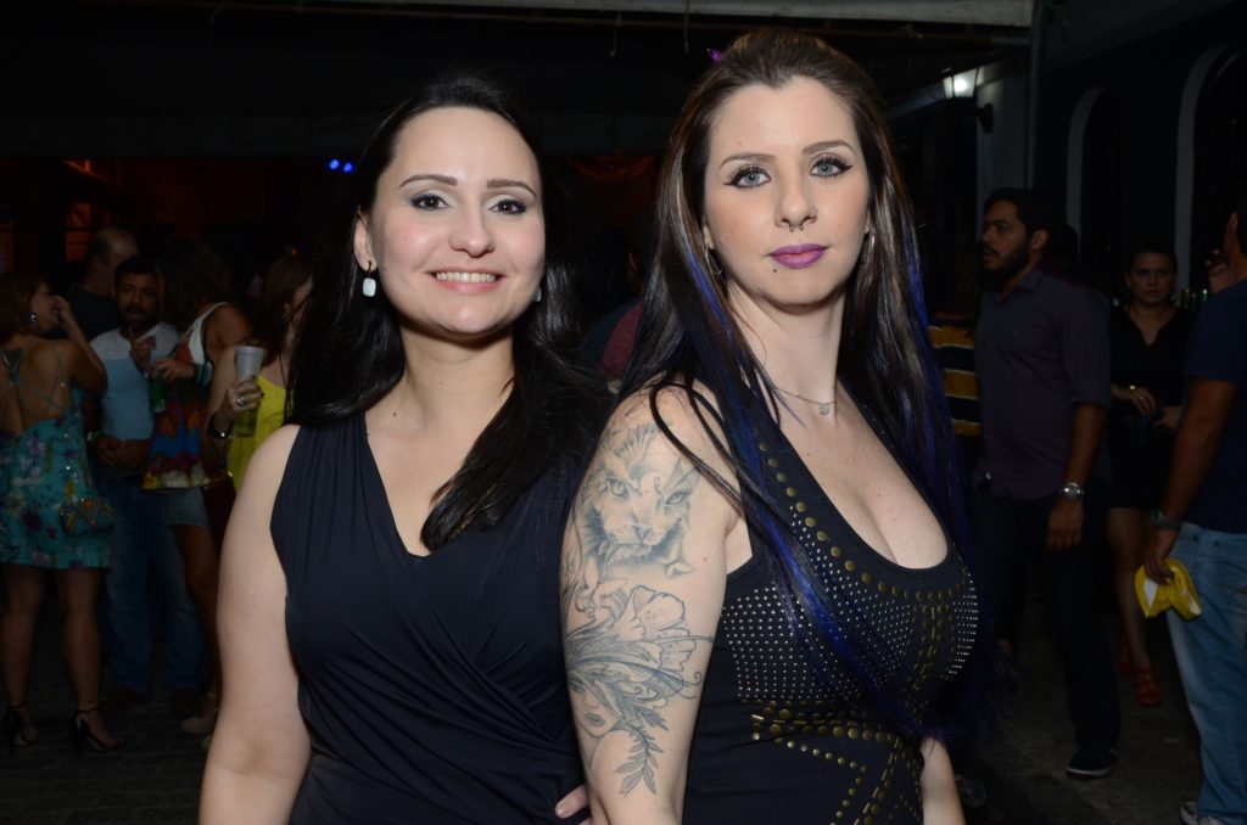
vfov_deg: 31.7
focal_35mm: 42
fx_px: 1452
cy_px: 412
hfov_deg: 46.5
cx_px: 624
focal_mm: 28
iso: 800
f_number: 11
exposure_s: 1/125
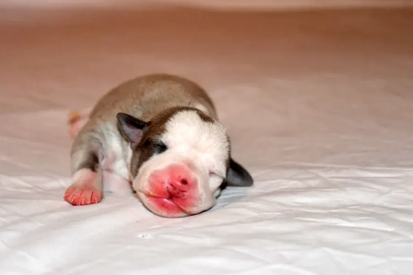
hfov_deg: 21.9
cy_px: 139
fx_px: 1067
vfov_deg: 14.7
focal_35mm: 93
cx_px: 192
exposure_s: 1/60
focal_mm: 55
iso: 1800
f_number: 5.6
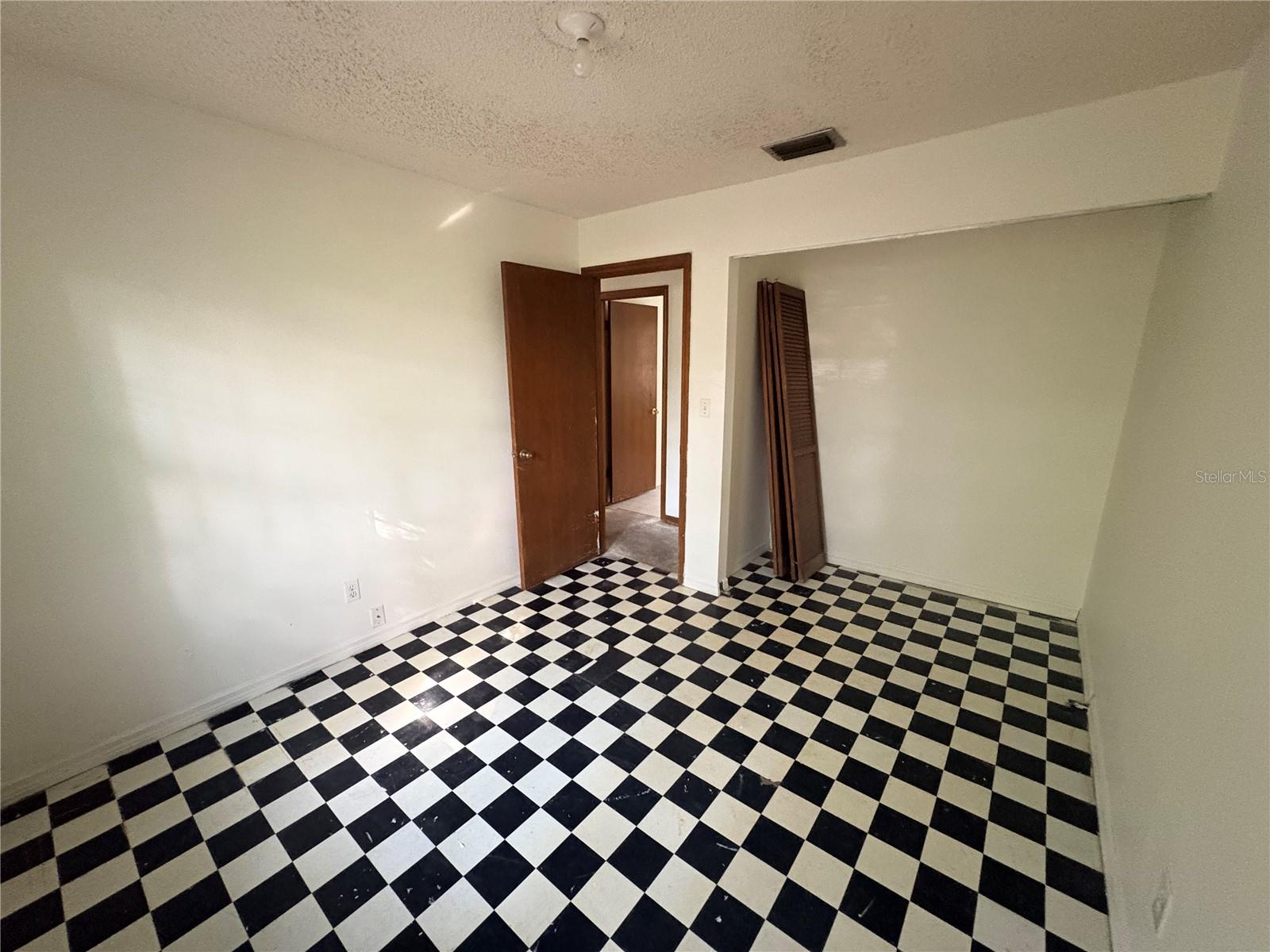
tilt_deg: -13.4
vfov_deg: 85.7
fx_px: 514
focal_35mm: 14
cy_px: 476
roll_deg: +0.5
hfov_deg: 102.1
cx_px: 635
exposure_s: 1/43
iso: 1000
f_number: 2.2
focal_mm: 2.22
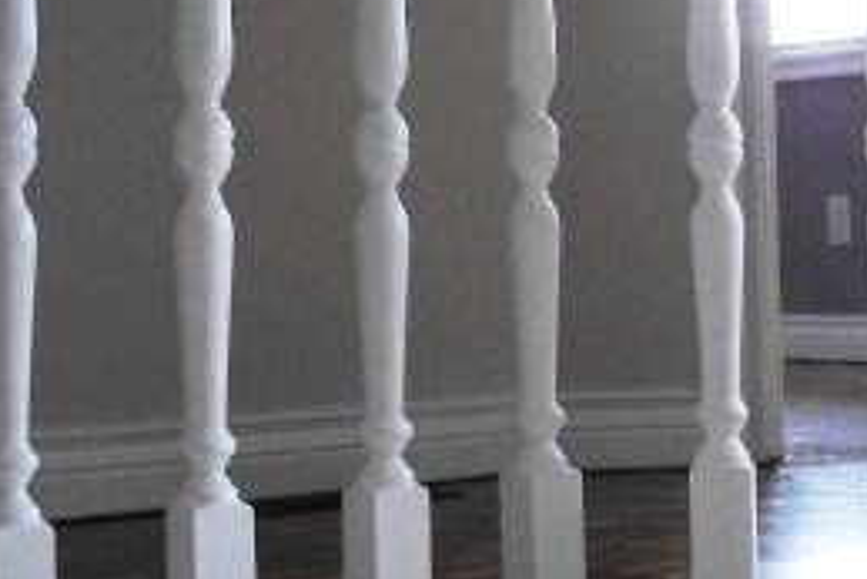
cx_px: 927
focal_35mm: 90
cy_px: 107
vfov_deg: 15.1
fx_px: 2169
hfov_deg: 21.6
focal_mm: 6.3
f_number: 3.1
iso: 608
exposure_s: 1/125
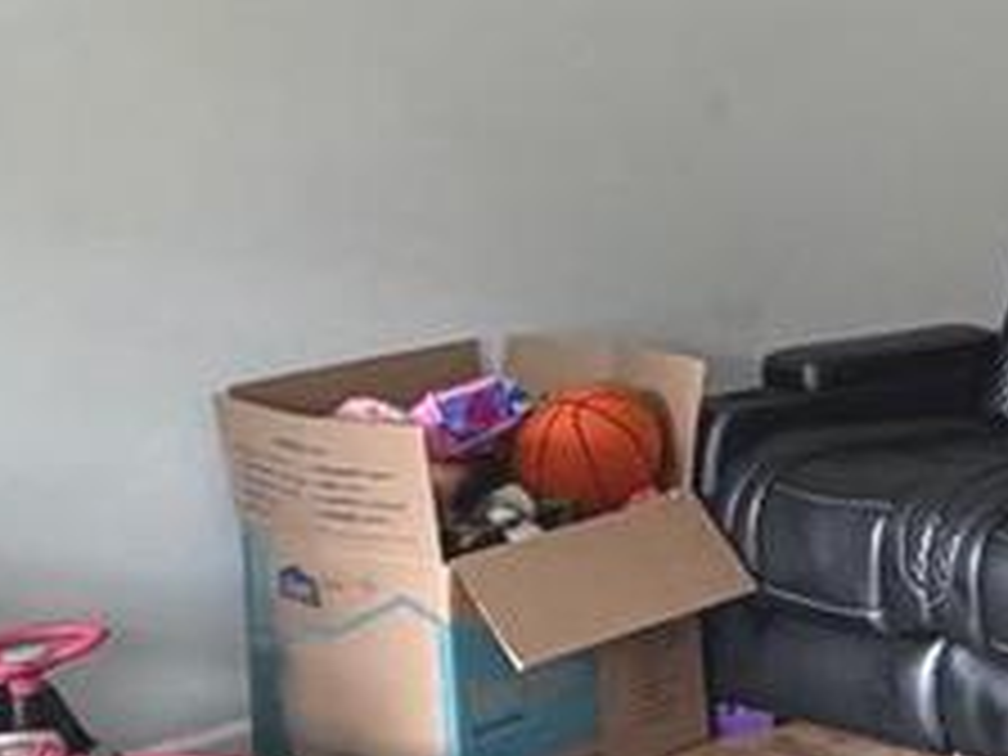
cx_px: 1962
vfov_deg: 16.1
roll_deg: +1.0
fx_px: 2621
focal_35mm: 90
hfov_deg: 16.8
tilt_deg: -5.8
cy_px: -22
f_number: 2.2
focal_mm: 2.22
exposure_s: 1/60
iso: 320
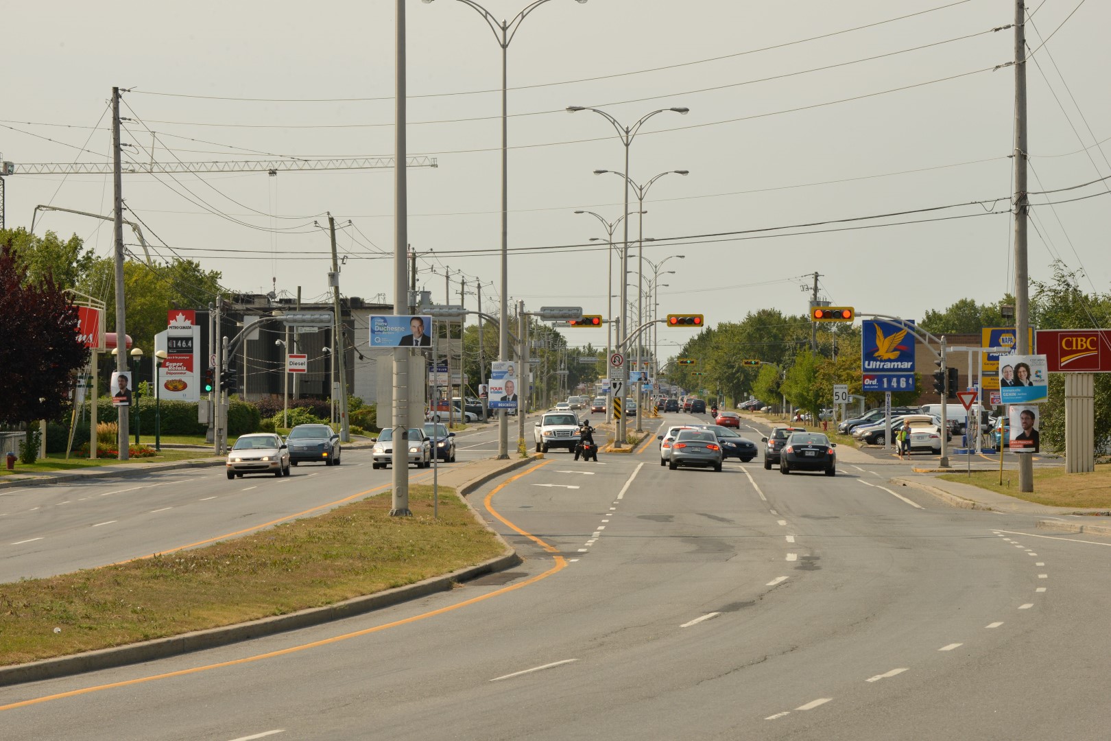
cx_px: 556
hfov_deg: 15.8
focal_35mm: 130
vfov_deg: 10.5
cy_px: 370
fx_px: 4012
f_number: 16
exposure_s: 1/320
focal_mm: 130
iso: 400
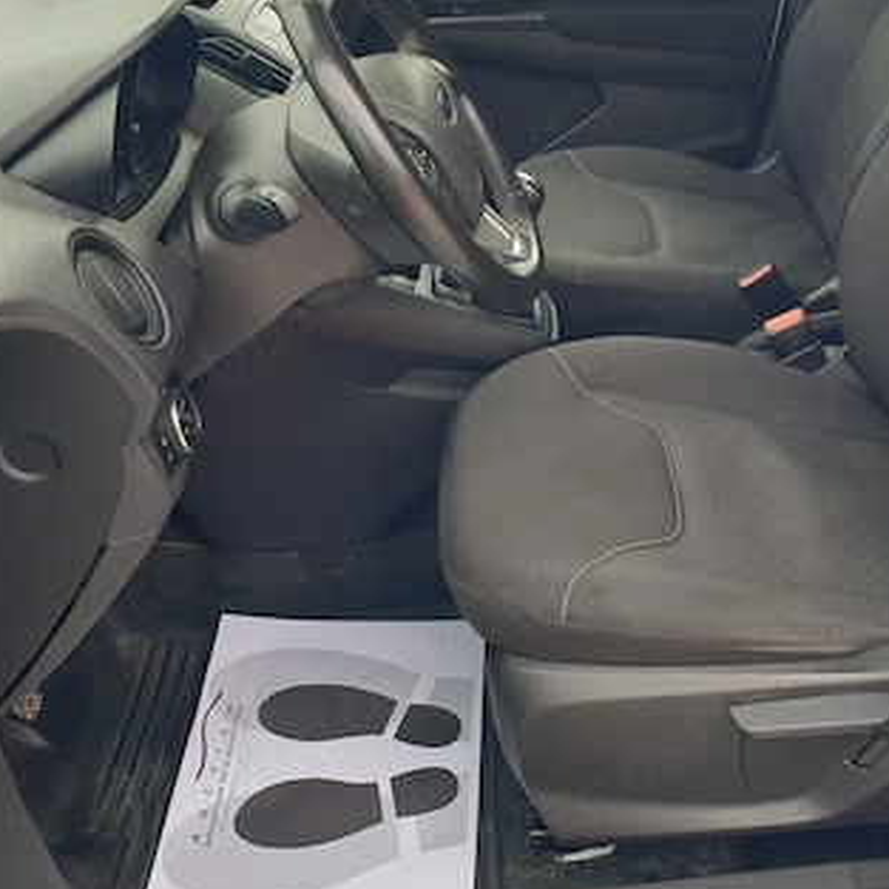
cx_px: 605
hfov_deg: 37.8
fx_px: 1278
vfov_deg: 37.9
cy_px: 290
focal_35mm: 44
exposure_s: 1/183
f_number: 2.4
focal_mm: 4.3
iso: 50
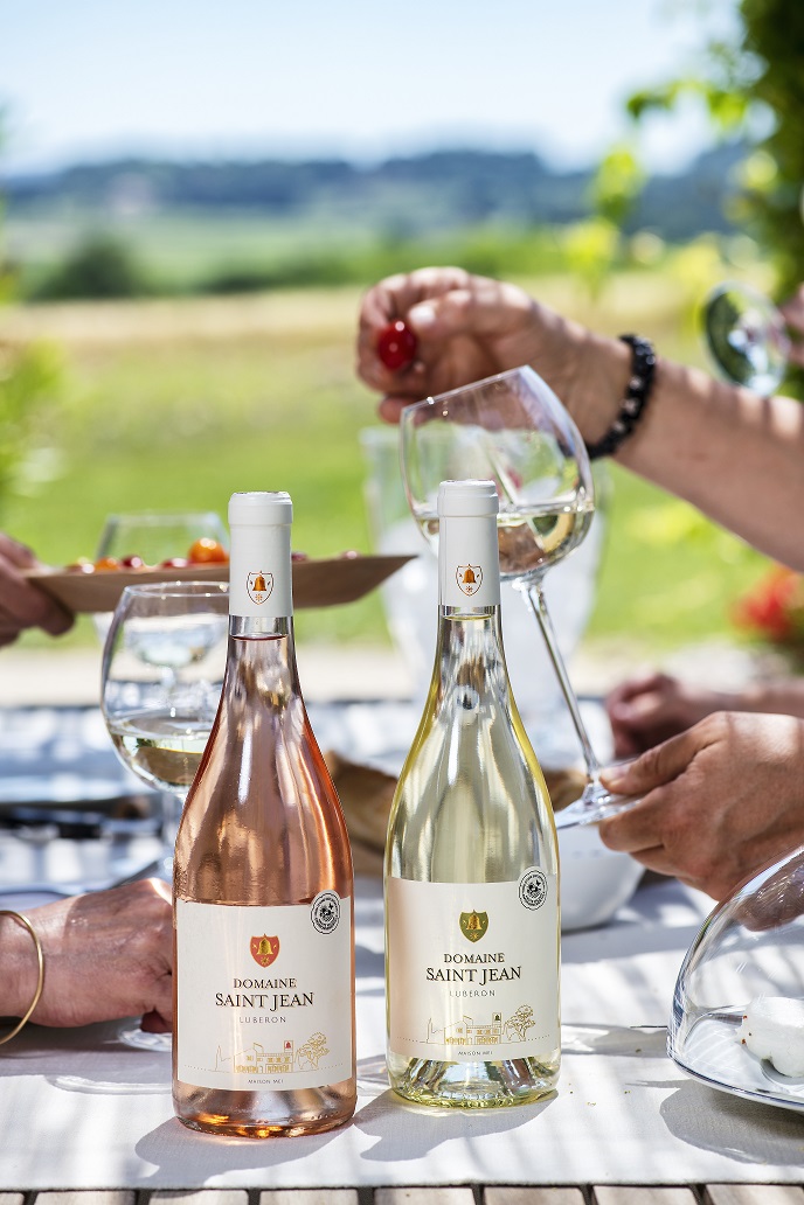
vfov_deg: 19.5
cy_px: 602
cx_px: 402
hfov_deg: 13.0
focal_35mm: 105
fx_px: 3517
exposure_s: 1/250
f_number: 6.3
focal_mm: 105
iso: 100
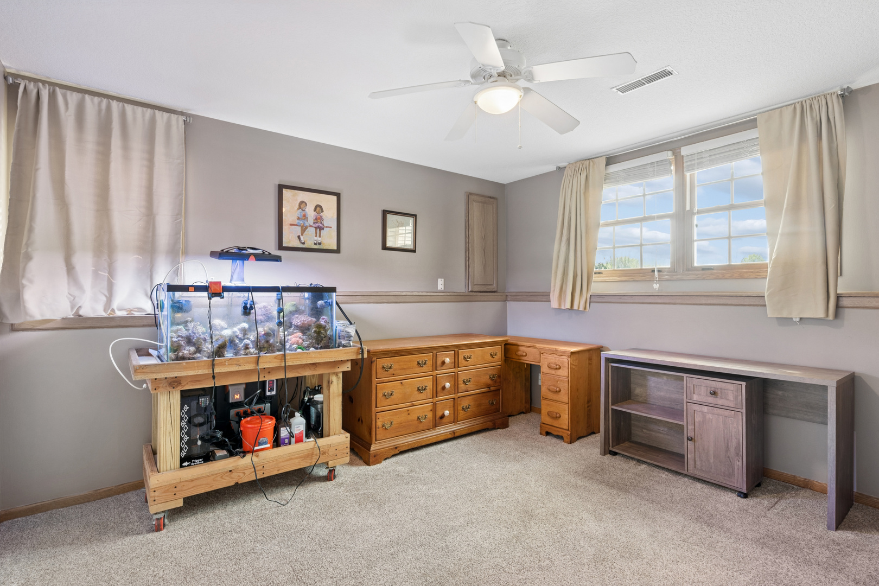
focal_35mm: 17
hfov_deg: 93.3
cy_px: 293
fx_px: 415
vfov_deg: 70.4
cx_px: 440
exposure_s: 1/4
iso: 400
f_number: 9
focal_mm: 17
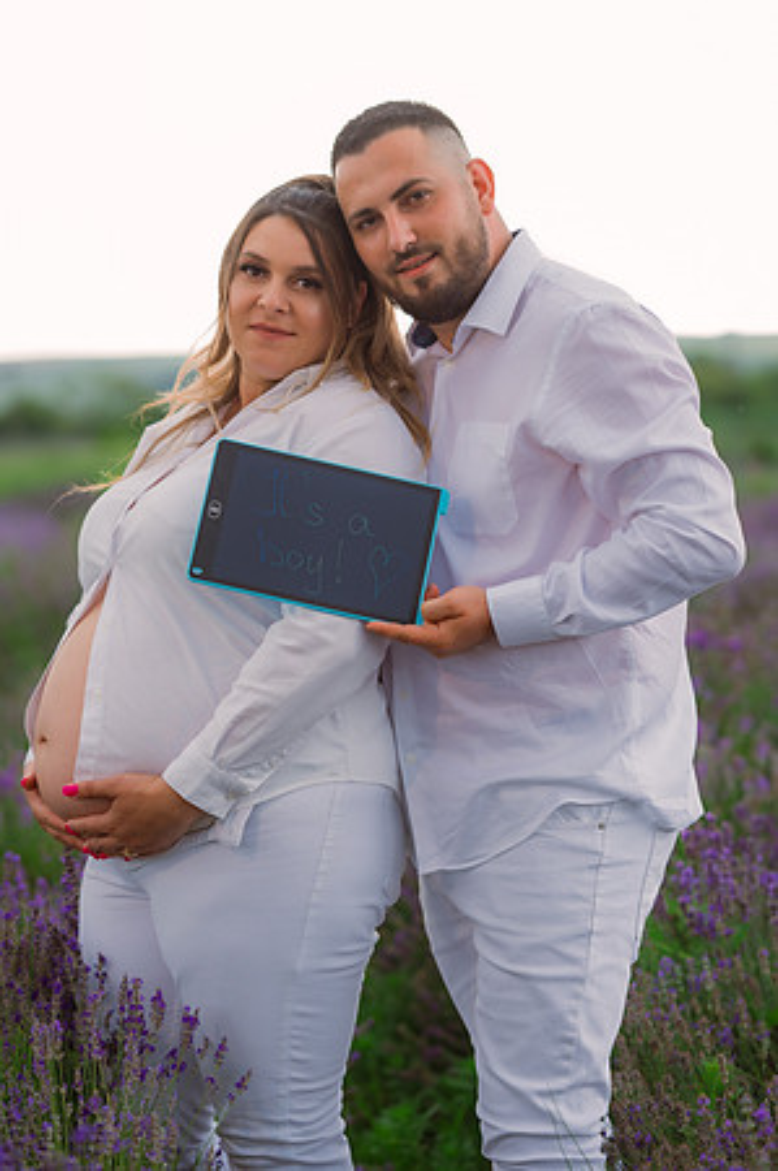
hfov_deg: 16.0
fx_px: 2762
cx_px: 389
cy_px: 586
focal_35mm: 85
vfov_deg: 23.9
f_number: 2.5
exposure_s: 1/500
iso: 250
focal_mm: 85
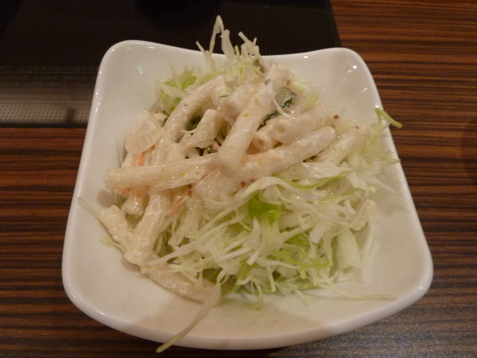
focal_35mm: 25
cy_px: 179
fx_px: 344
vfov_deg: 54.9
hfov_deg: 69.4
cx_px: 238
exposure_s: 1/25
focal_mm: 4.1
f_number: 3.3
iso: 400
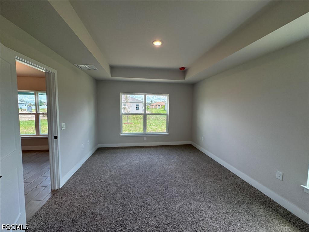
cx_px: 154
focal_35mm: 14
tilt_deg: -4.6
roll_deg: -1.0
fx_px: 125
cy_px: 116
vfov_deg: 85.7
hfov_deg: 102.1
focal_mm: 2.22
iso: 40
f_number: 2.2
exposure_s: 1/127
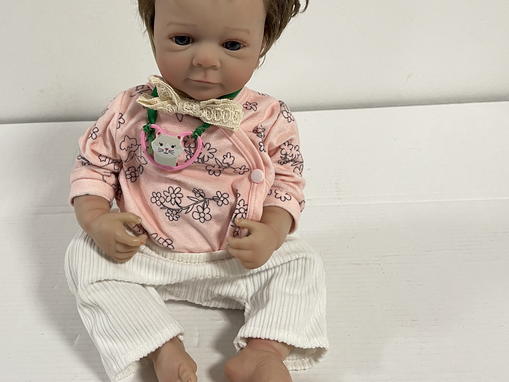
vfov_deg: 39.5
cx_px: 186
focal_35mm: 36
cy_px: 149
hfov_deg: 50.7
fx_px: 529
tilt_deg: -28.5
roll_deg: +2.9
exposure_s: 1/50
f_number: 1.6
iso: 100
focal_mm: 5.1
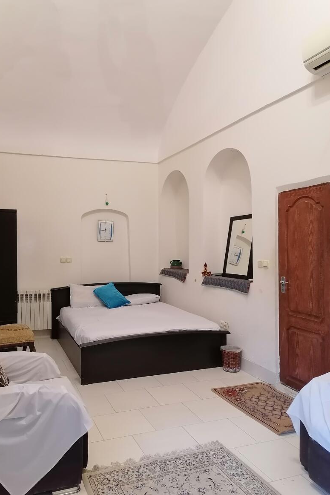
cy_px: 246
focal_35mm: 29
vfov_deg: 63.7
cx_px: 139
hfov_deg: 44.8
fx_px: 399
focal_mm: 5.3
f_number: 1.8
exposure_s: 1/25
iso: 320
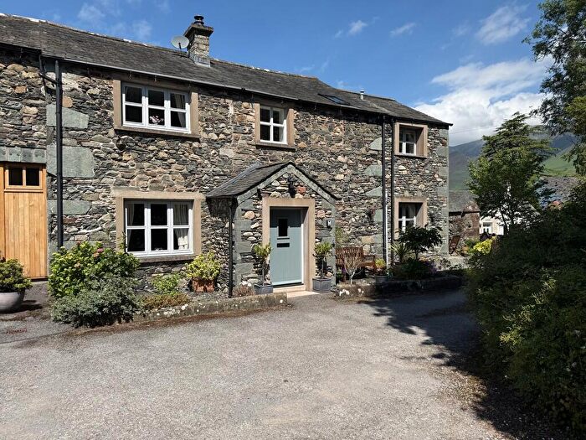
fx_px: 406
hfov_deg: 71.6
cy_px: 220
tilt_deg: -1.5
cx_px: 293
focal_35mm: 24
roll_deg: -0.2
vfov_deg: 56.8
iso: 80
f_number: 1.78
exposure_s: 1/4405
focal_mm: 6.76
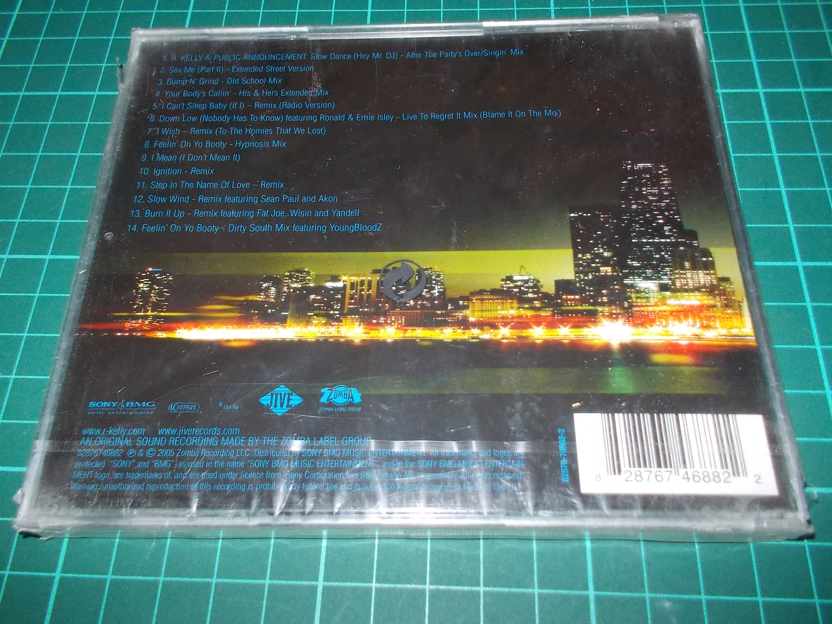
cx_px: 416
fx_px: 697
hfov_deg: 61.7
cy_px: 312
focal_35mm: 29
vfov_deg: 48.2
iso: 200
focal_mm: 4.1
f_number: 3.3
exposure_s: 1/30
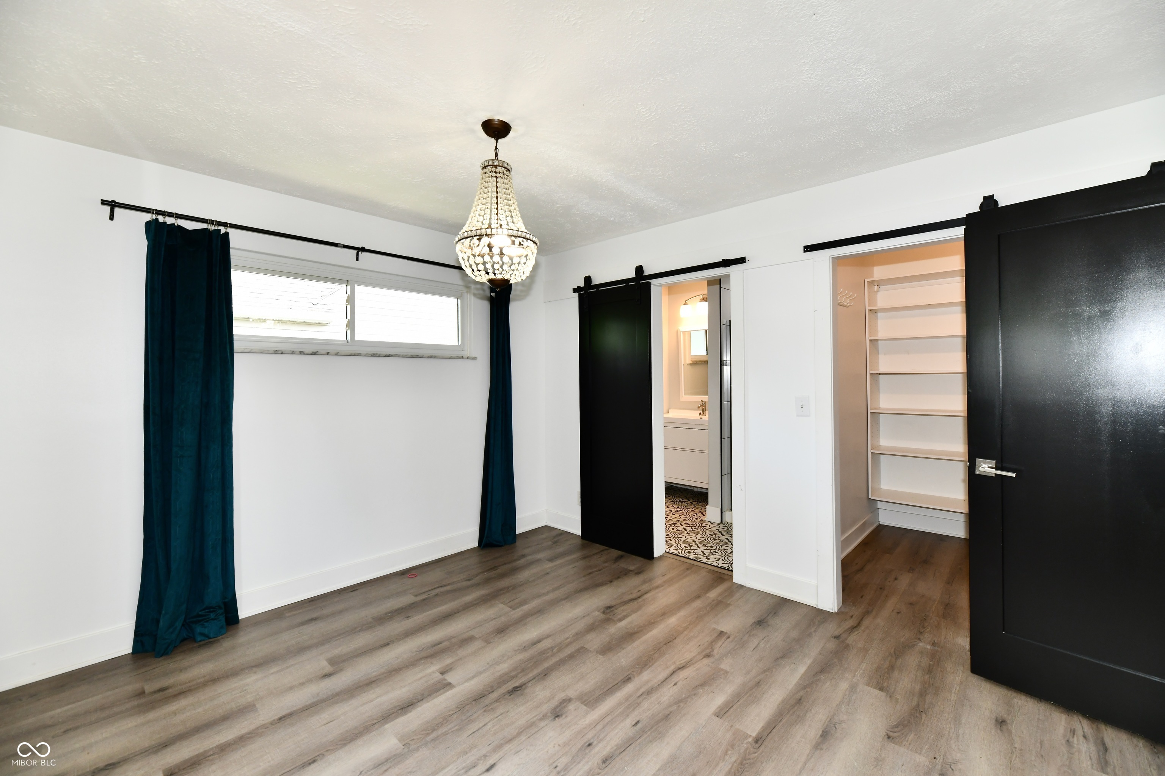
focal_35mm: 14
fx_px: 453
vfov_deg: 81.2
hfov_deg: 104.3
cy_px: 388
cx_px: 582
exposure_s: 1/60
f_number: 6.3
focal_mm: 14
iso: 640
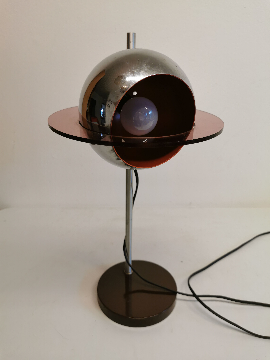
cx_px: 135
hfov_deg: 51.4
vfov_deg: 65.3
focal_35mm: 27
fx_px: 281
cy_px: 180
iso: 100
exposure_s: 1/100
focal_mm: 5.56
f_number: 1.6
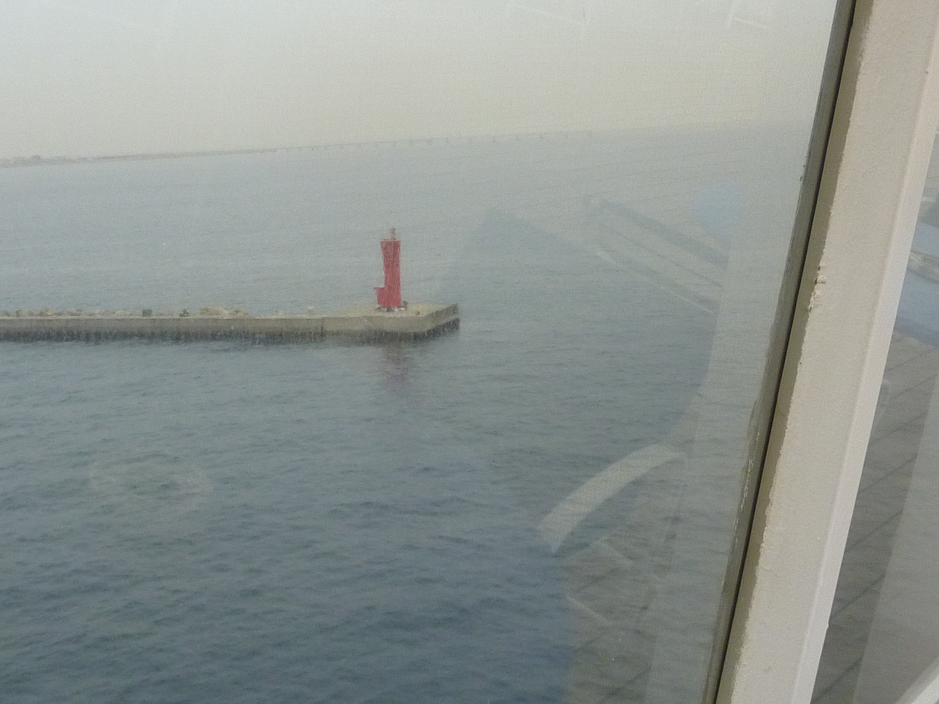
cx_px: 470
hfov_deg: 37.5
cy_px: 352
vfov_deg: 28.6
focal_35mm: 51
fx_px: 1383
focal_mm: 4.7
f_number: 3.4
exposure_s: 1/30
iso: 200
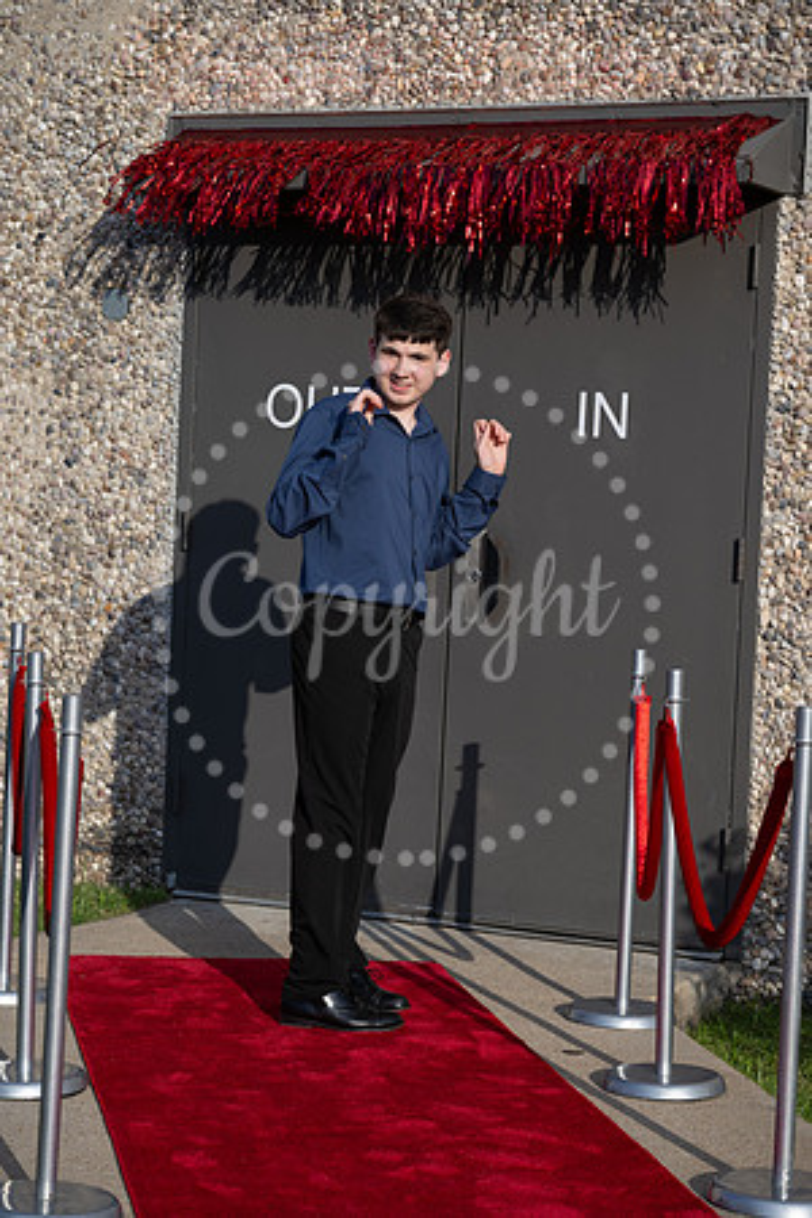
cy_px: 609
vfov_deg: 26.0
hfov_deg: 17.5
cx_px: 406
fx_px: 2639
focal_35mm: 78
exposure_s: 1/2000
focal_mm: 78
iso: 320
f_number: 5
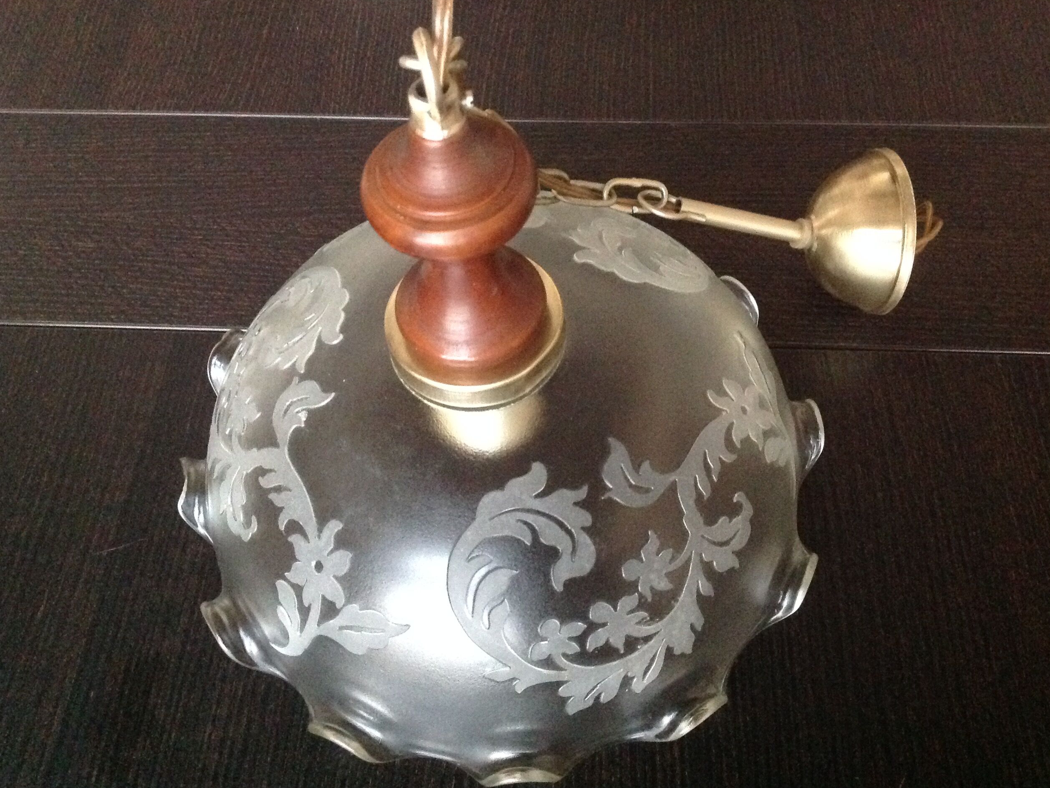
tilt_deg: -58.5
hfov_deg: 51.4
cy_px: 393
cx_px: 528
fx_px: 1092
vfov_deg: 39.7
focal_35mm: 36
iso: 800
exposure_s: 1/15
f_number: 2.4
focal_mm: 4.28
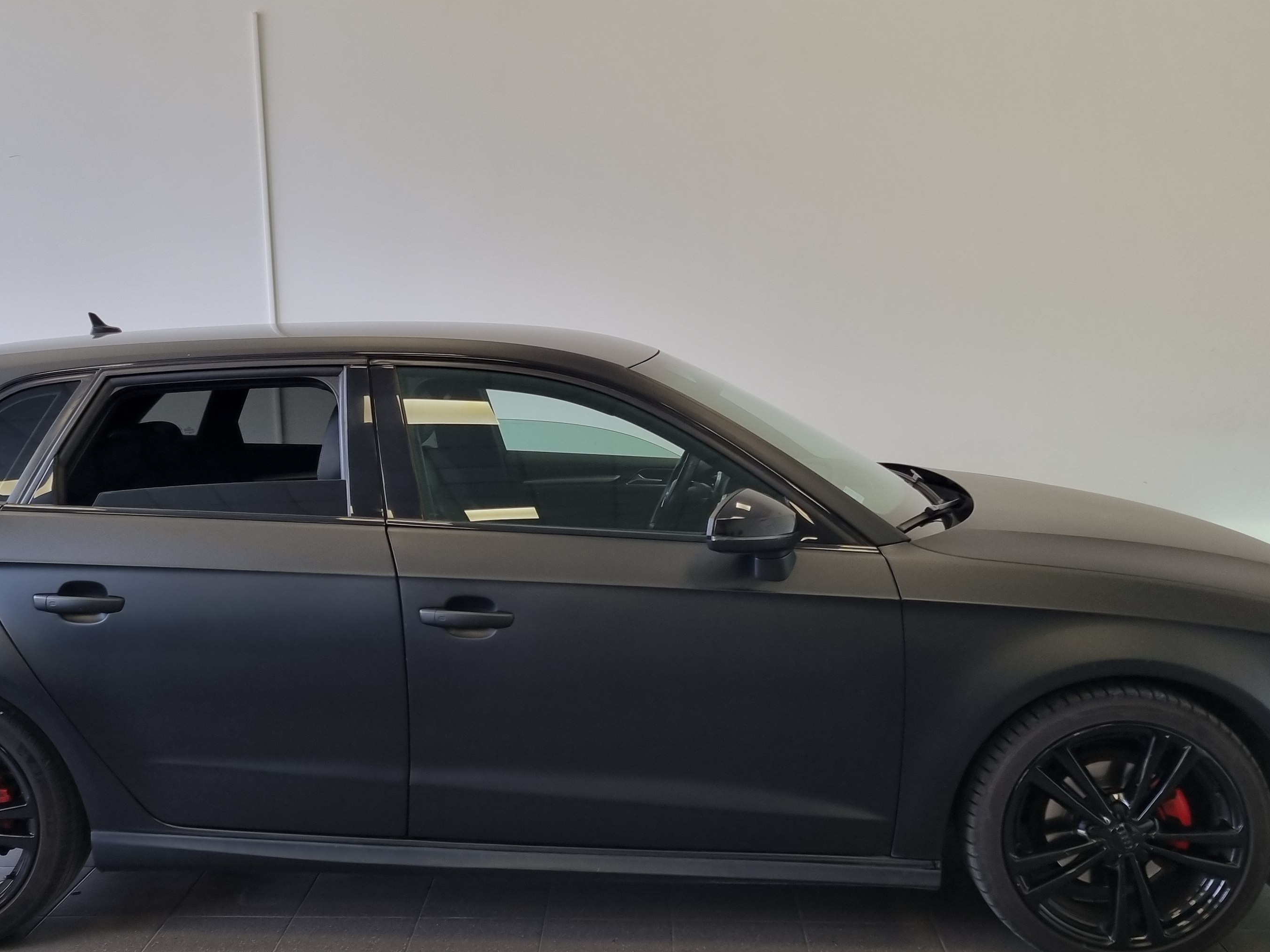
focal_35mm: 39
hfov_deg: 47.7
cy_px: 523
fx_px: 1431
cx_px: 551
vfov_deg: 36.8
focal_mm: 5.4
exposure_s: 1/100
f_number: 1.8
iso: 64
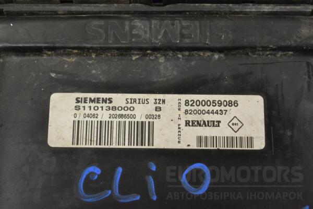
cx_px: 156
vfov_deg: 16.6
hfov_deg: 24.6
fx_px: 717
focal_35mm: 82
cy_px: 104
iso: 3200
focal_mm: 55
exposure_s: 1/400
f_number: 10
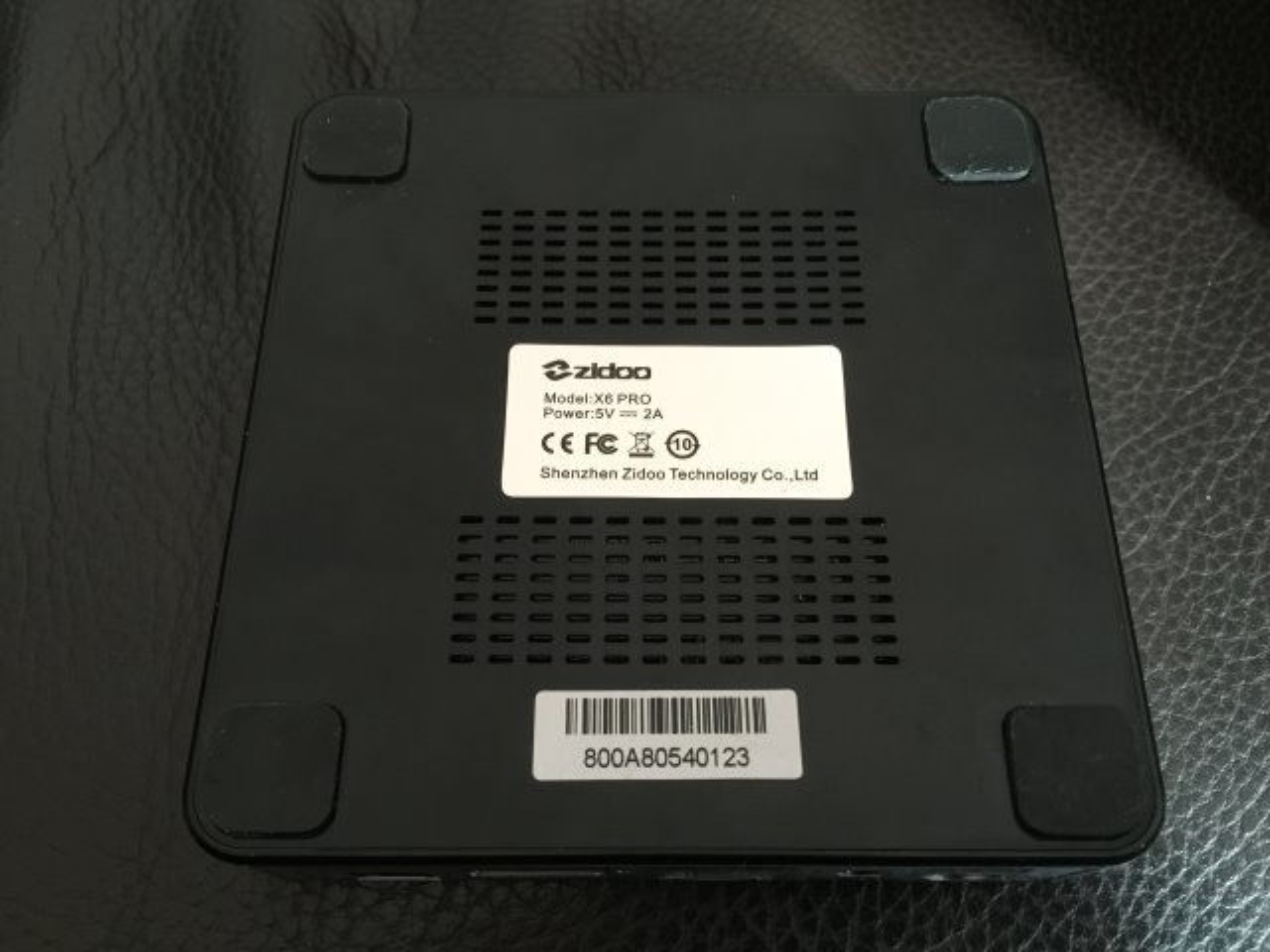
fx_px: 1064
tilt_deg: -60.2
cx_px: 635
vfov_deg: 48.2
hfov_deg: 61.7
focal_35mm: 29
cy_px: 476
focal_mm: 4.15
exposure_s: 1/10
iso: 125
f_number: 2.2
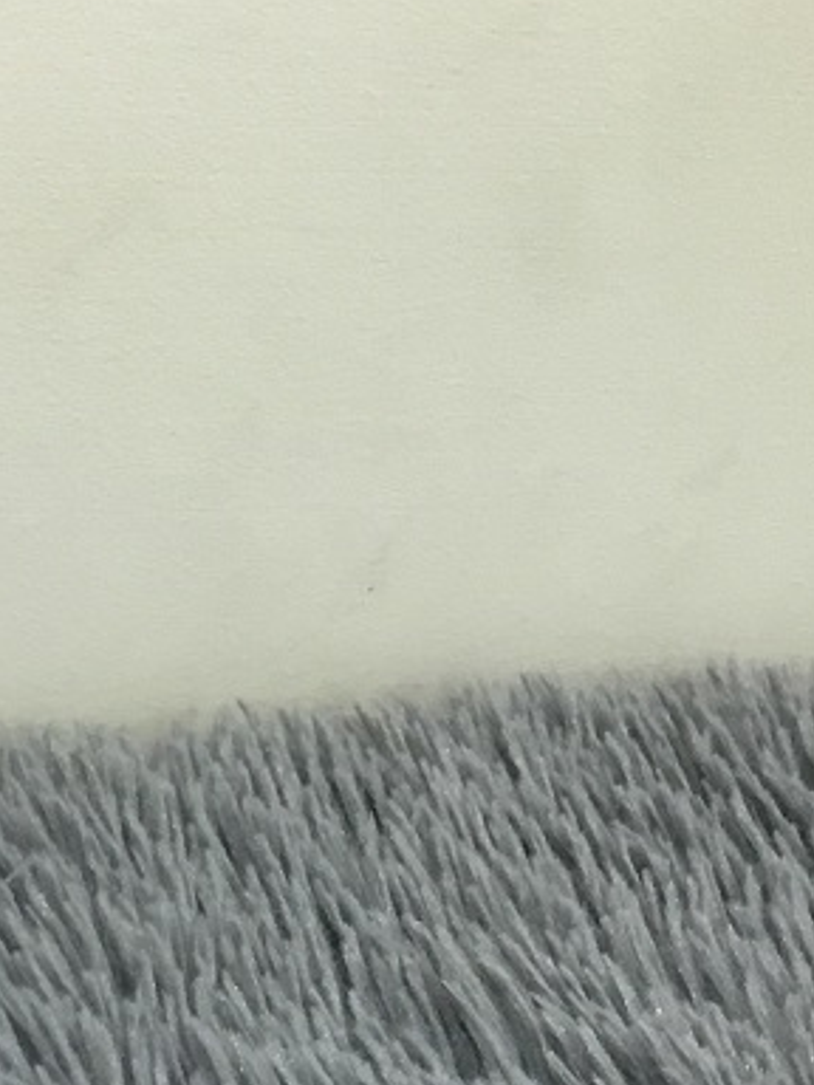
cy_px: 1514
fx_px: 3041
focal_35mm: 97
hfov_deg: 14.2
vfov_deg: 18.4
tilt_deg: -46.7
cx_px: -430
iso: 100
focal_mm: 3.3
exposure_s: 1/33
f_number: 2.4
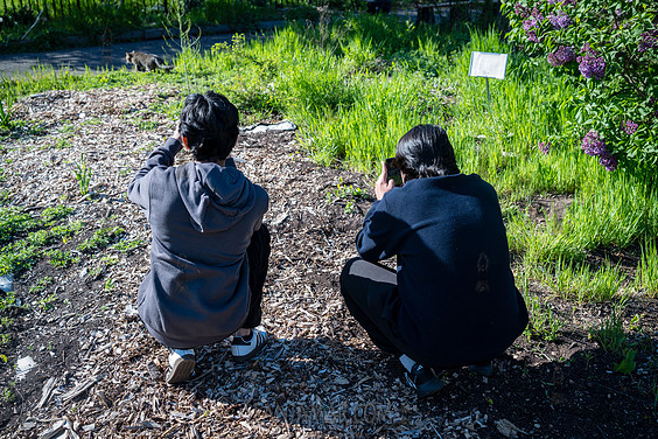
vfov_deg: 36.9
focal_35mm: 36
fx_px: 658
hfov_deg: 53.1
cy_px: 215
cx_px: 331
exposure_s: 1/250
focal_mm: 35
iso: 80
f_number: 4
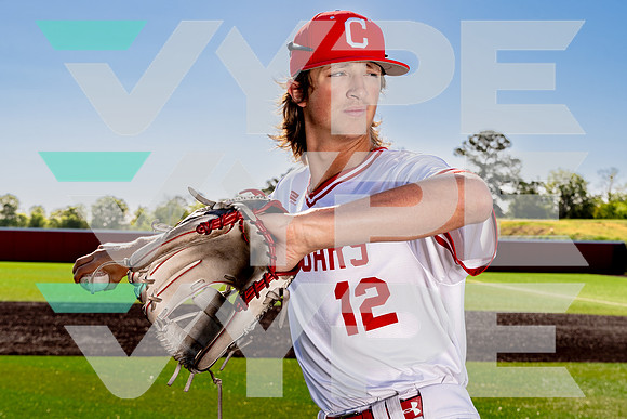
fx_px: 1063
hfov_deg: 32.9
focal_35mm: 61
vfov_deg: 22.2
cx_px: 298
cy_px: 254
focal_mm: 49
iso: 100
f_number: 8
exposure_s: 1/250
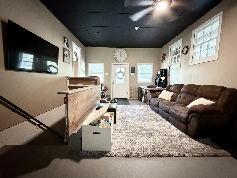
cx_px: 118
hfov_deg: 102.1
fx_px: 96
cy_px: 89
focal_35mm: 14
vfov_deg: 85.7
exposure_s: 1/40
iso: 1000
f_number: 2.2
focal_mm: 2.22
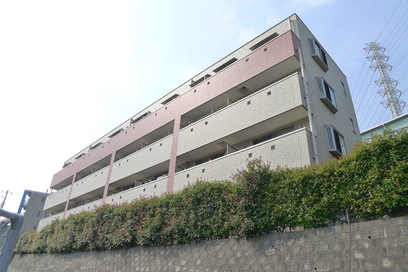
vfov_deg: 41.1
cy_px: 136
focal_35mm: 32
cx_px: 204
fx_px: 363
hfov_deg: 58.7
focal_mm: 6.8
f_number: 4
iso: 125
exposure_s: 1/640
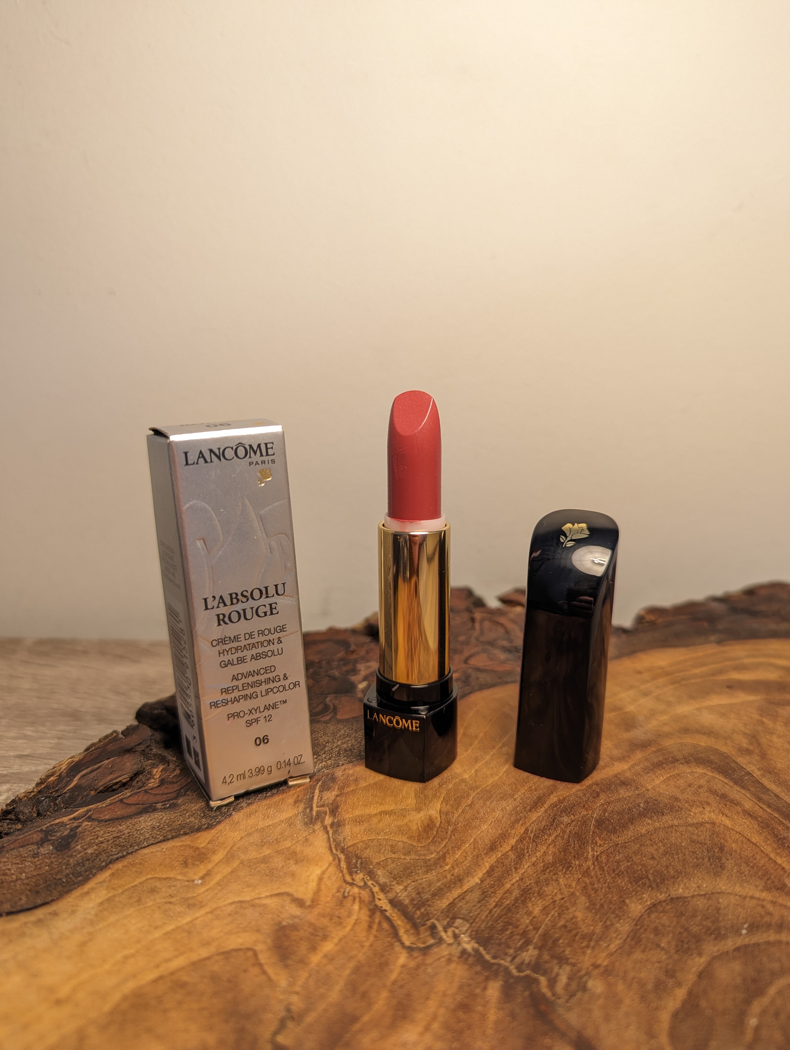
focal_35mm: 24
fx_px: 728
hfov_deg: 56.9
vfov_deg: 71.5
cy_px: 525
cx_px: 395
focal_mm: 6.81
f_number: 1.85
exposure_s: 1/90
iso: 73
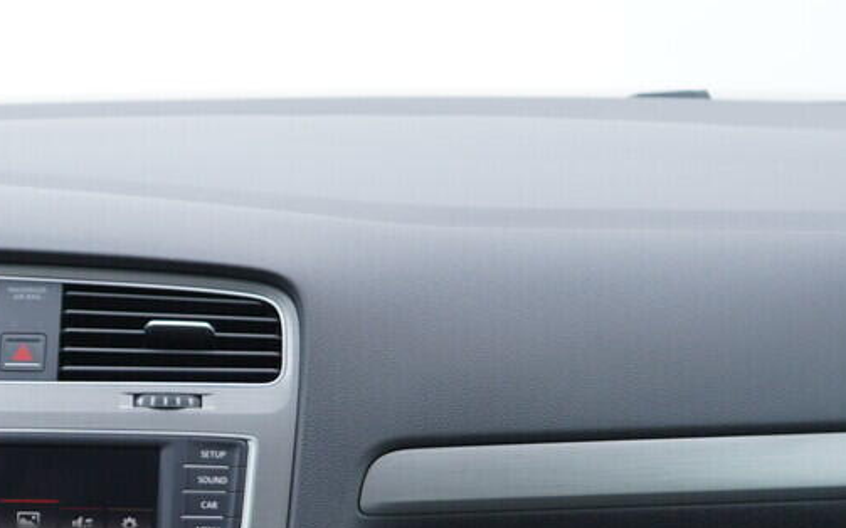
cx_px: 32
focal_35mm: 105
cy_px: 456
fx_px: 2420
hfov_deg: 19.3
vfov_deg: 12.4
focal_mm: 24
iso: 125
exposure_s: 1/40
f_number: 2.8
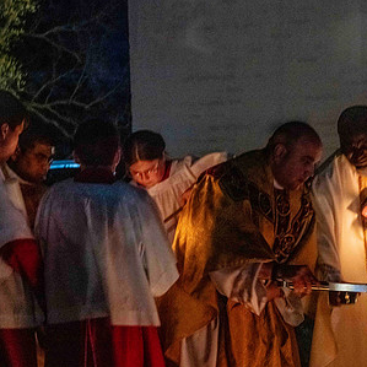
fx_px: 1187
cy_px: 225
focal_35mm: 99
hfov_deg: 17.4
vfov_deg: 17.5
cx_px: 297
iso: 8000
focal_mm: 60
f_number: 6.3
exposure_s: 1/40
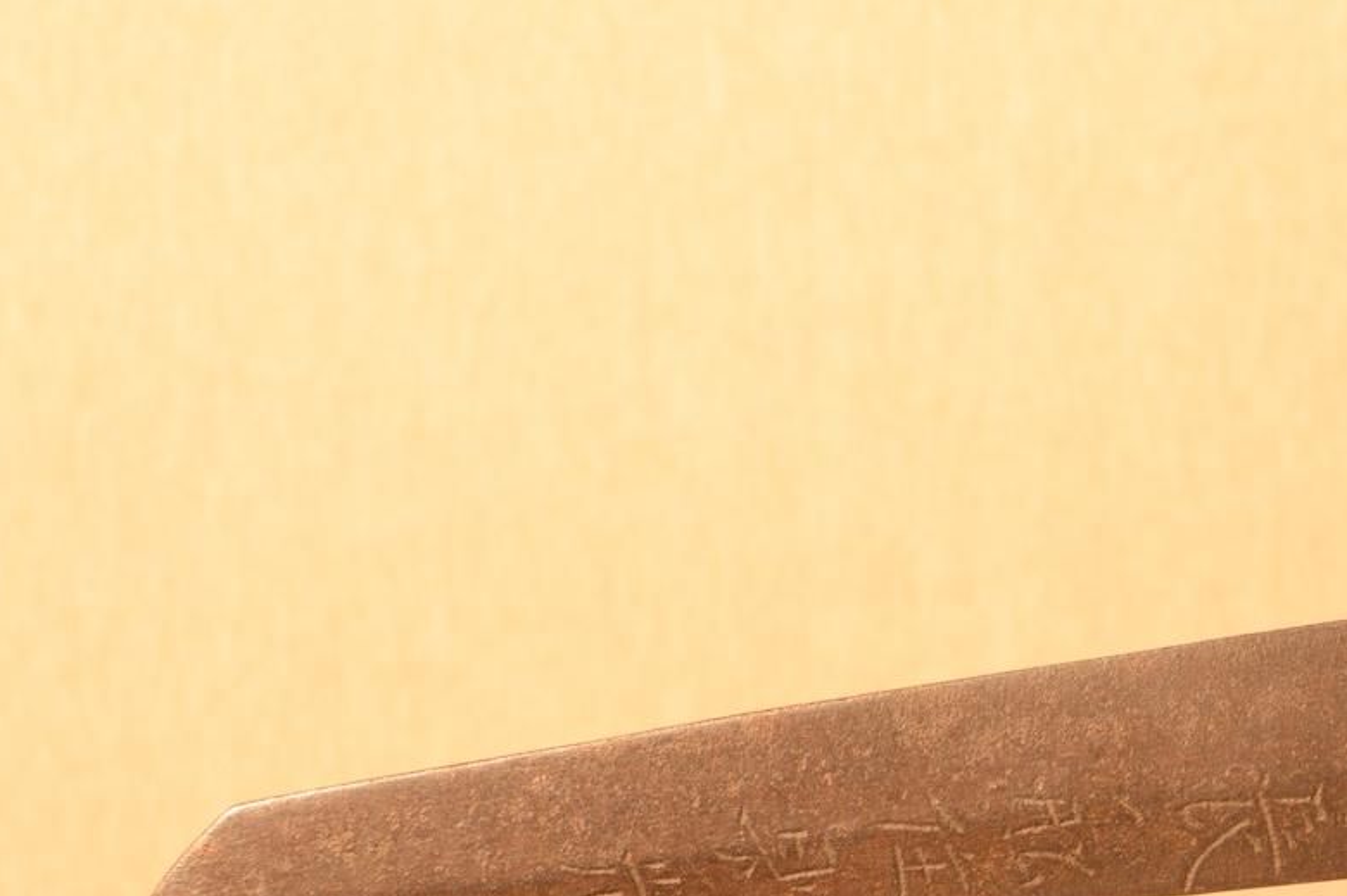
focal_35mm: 140
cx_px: 1192
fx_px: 5235
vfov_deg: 9.7
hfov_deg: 14.5
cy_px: 802
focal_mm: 52
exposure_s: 1/1.6
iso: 400
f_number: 11
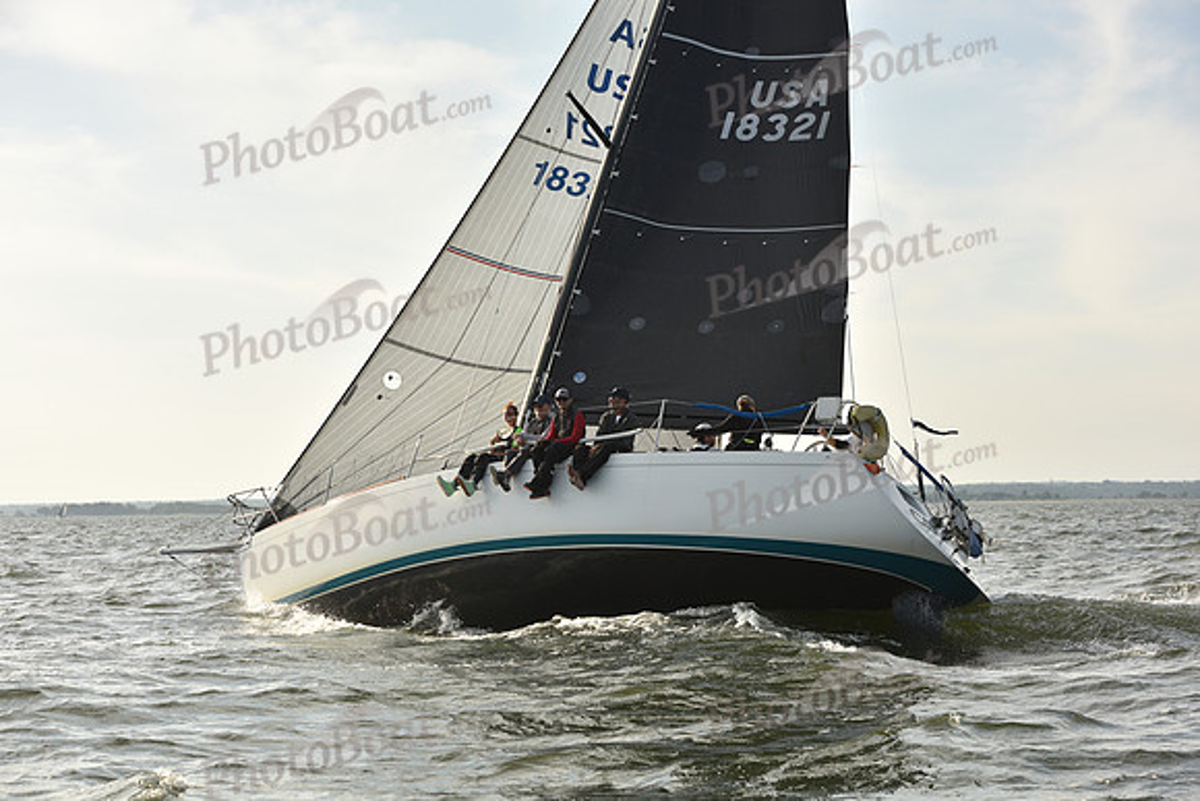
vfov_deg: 19.5
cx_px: 600
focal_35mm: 70
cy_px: 400
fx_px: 2334
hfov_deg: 28.8
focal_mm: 70
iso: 250
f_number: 7.1
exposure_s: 1/800
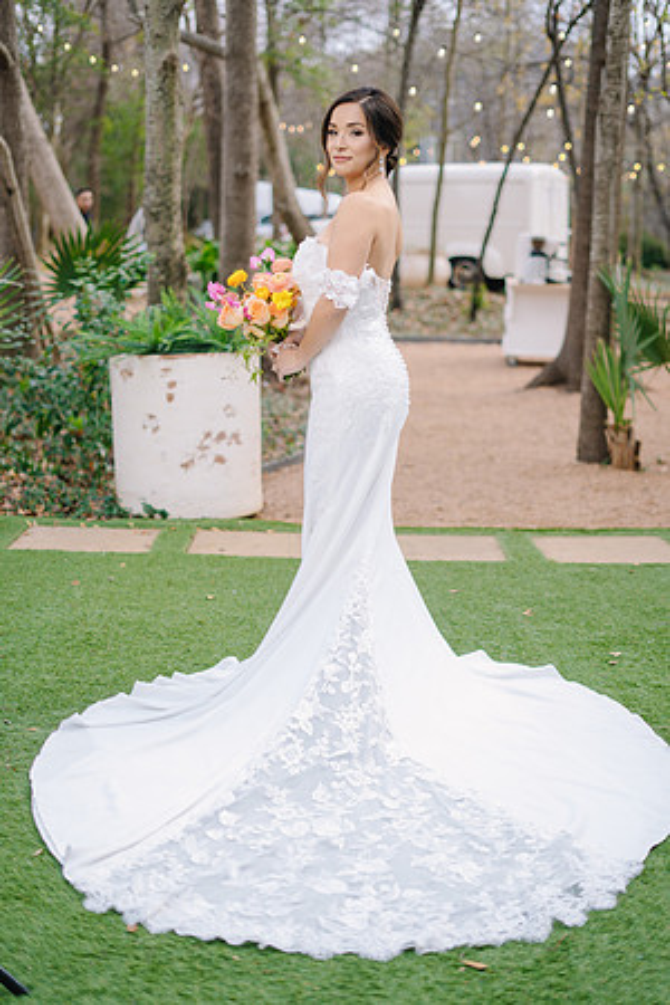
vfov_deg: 39.6
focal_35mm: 50
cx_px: 335
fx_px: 1396
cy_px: 502
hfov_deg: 27.0
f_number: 2
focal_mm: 50
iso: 50
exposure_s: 1/200
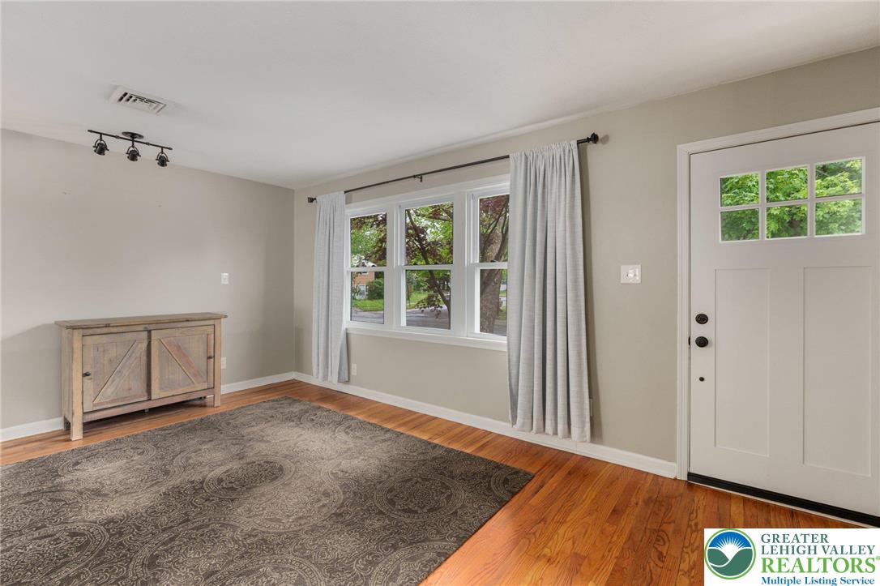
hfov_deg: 96.8
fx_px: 391
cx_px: 440
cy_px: 293
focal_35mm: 16
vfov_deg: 73.7
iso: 320
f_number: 7.1
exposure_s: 1/2.5
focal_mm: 16
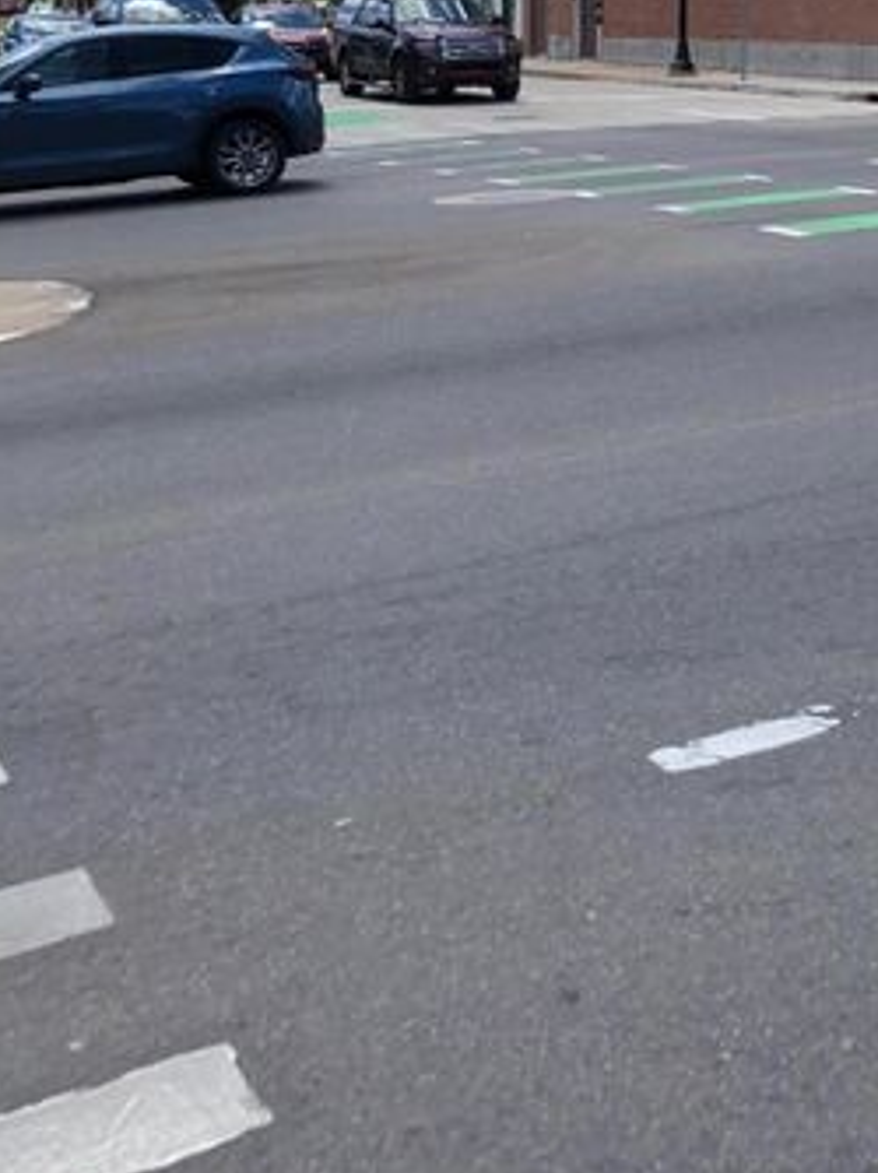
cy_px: 26
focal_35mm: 56
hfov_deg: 24.9
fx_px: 1896
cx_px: 864
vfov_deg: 32.0
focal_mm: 3.99
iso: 20
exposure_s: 1/1548
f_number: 1.8
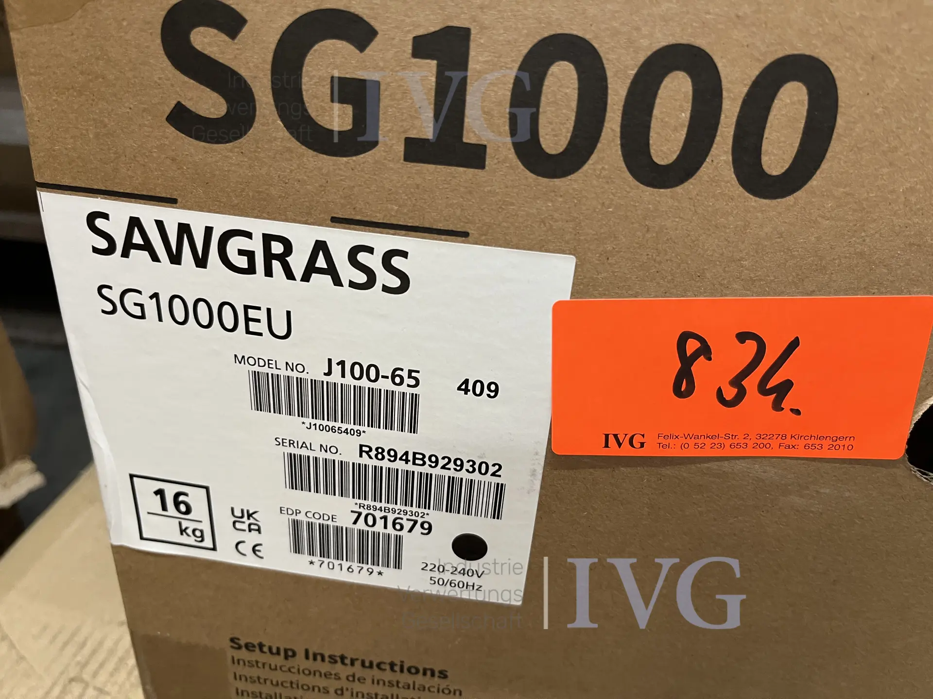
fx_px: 701
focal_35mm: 26
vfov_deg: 53.1
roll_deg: -4.9
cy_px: 350
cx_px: 466
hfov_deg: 67.3
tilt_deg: -29.2
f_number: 1.6
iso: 250
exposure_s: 1/60
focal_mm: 5.1
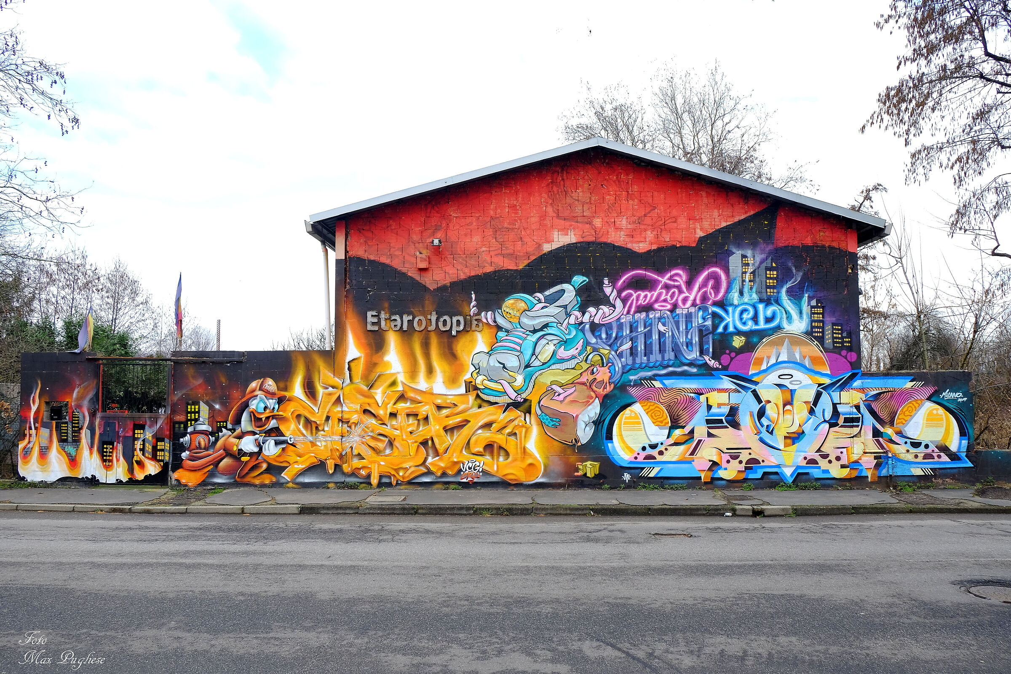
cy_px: 337
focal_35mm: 27
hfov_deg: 67.4
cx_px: 506
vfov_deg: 47.9
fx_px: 758
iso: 200
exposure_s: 1/160
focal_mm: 18
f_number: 5.6
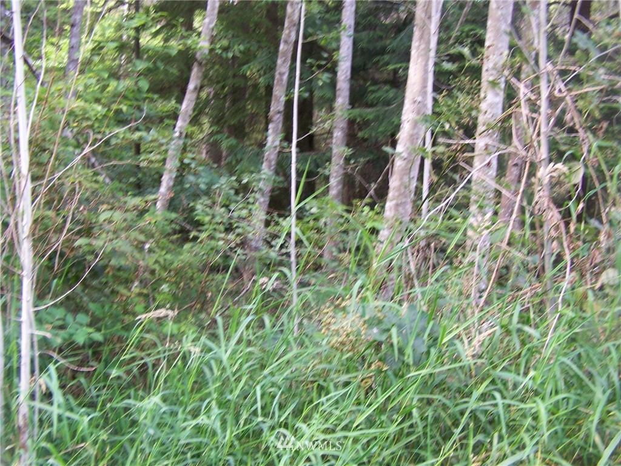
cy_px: 233
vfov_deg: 37.7
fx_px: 682
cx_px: 310
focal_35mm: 38
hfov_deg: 49.0
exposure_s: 1/40
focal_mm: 6.3
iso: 125
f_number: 2.8
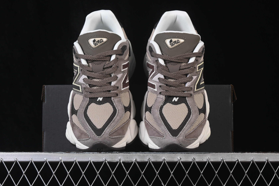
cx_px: 140
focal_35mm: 75
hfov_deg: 27.0
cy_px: 93
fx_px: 581
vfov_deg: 18.2
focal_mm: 50
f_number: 8
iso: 160
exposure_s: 1/80
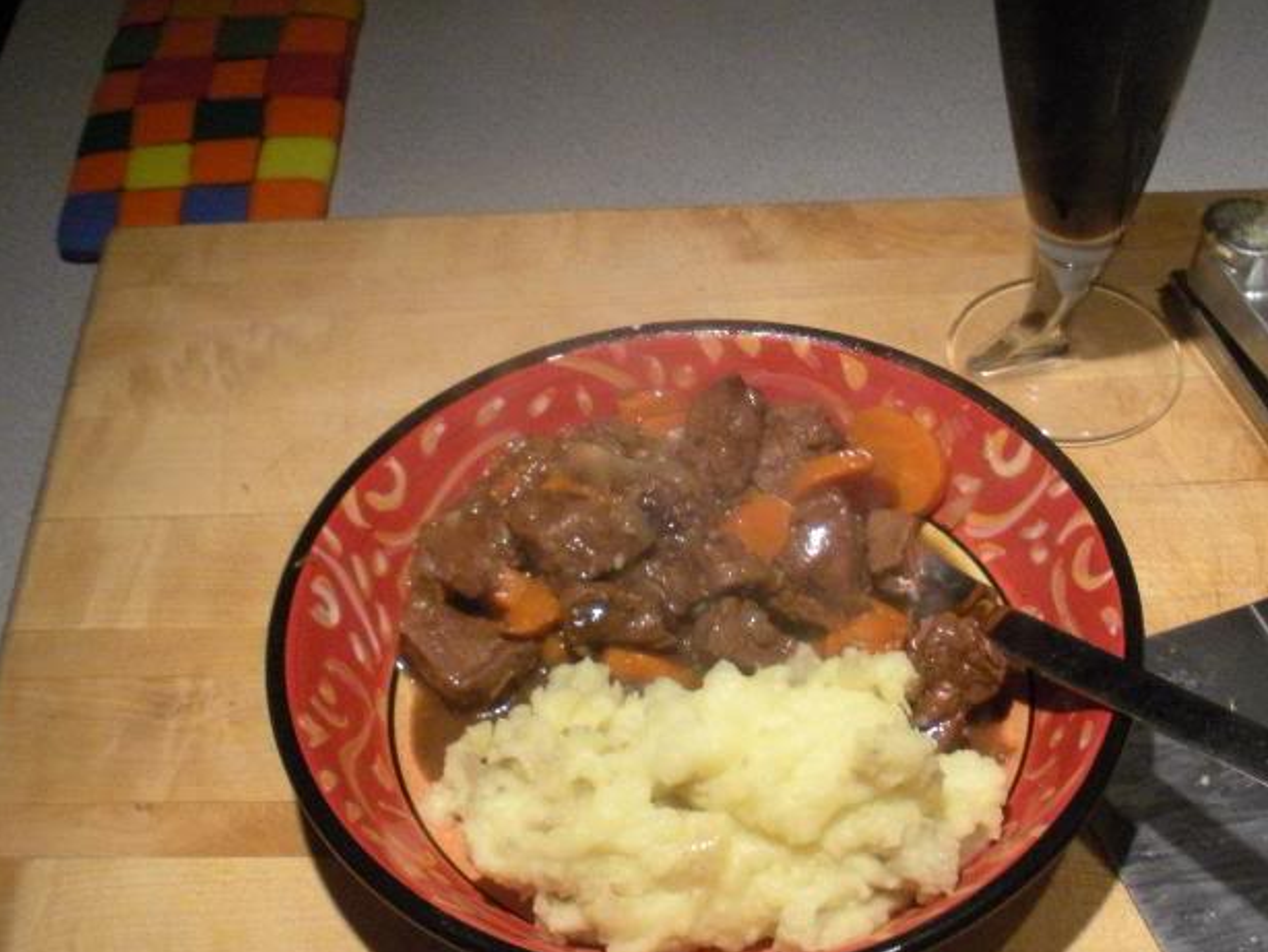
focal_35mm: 60
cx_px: 774
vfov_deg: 24.4
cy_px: 357
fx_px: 2199
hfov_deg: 32.1
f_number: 3.5
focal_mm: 6.3
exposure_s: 1/56
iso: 400
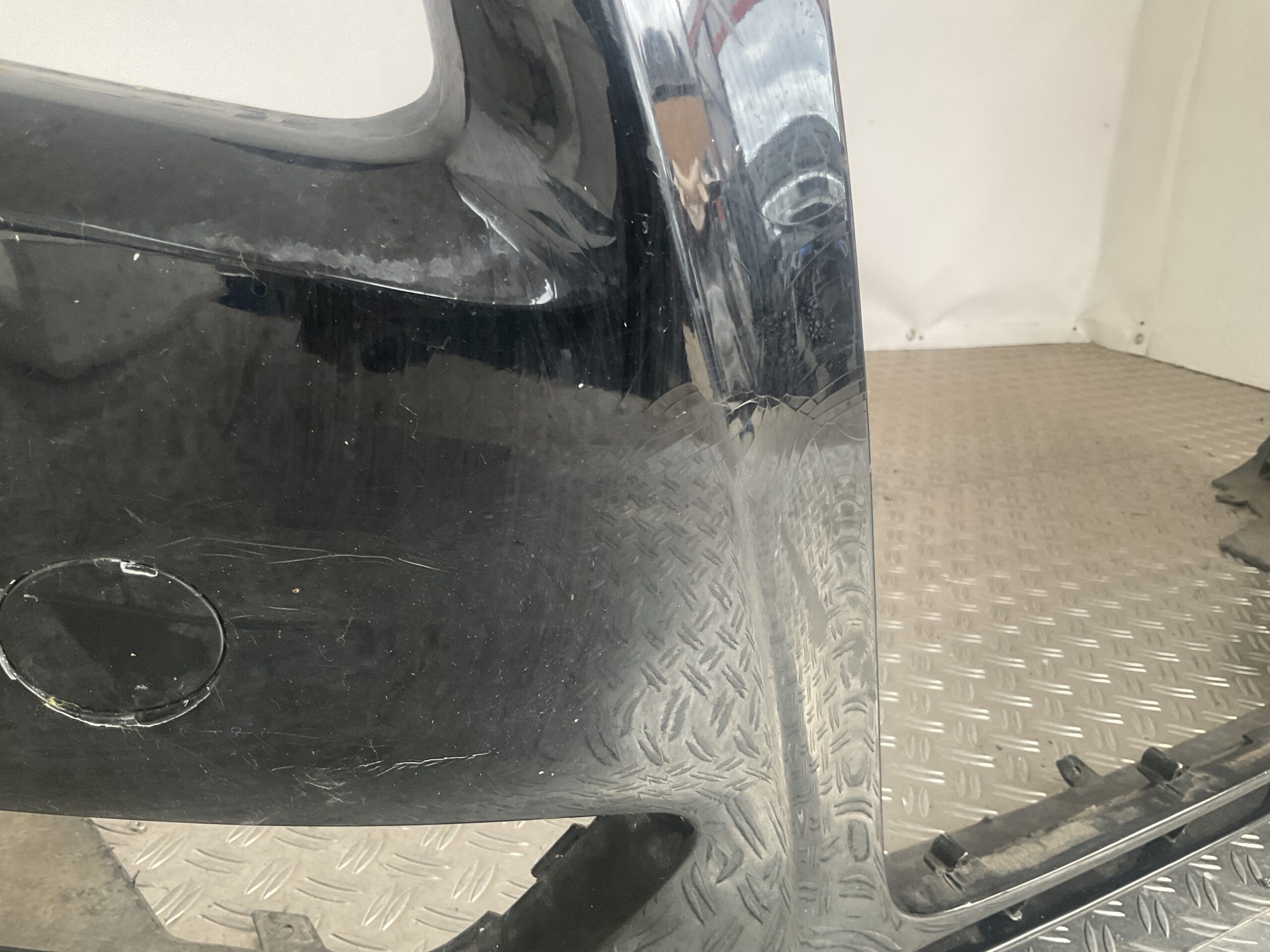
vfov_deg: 48.2
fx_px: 1064
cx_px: 635
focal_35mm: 29
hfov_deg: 61.7
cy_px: 476
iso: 80
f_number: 1.8
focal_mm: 3
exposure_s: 1/50
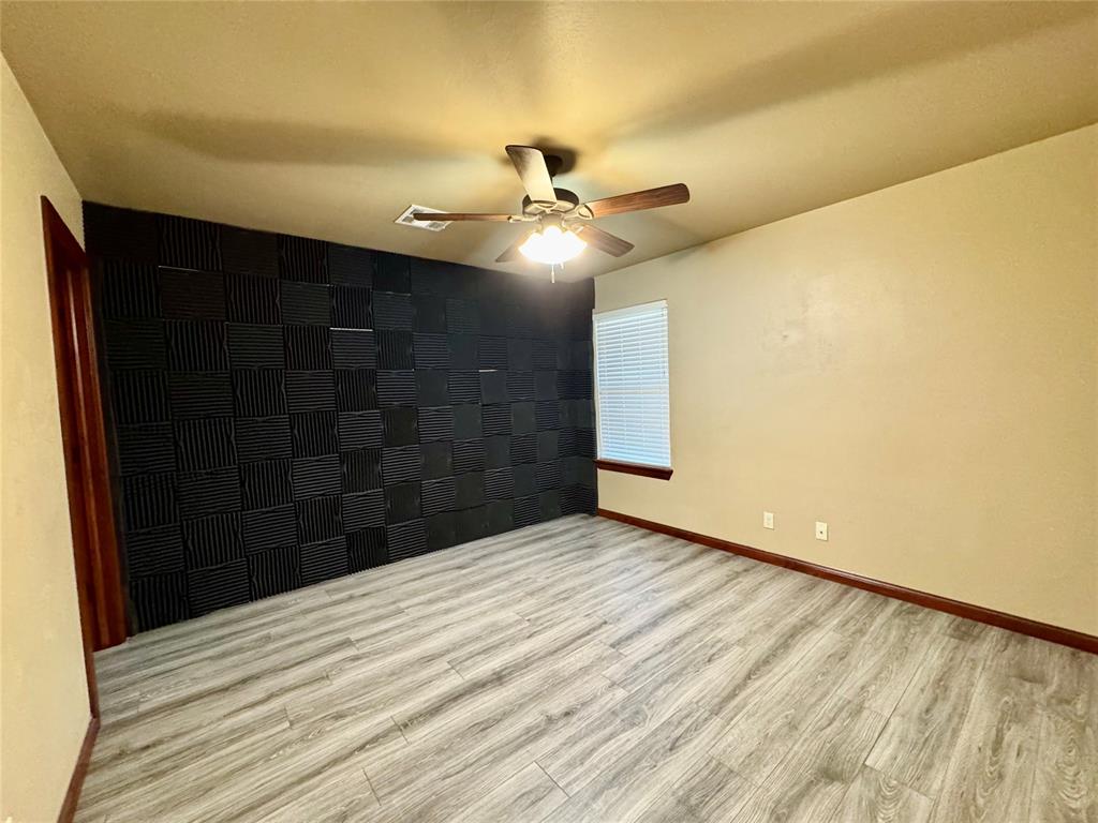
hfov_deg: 102.1
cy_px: 412
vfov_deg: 85.7
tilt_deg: -3.4
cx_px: 549
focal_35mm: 14
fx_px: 444
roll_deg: +2.5
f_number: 2.2
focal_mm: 2.22
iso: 800
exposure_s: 1/60
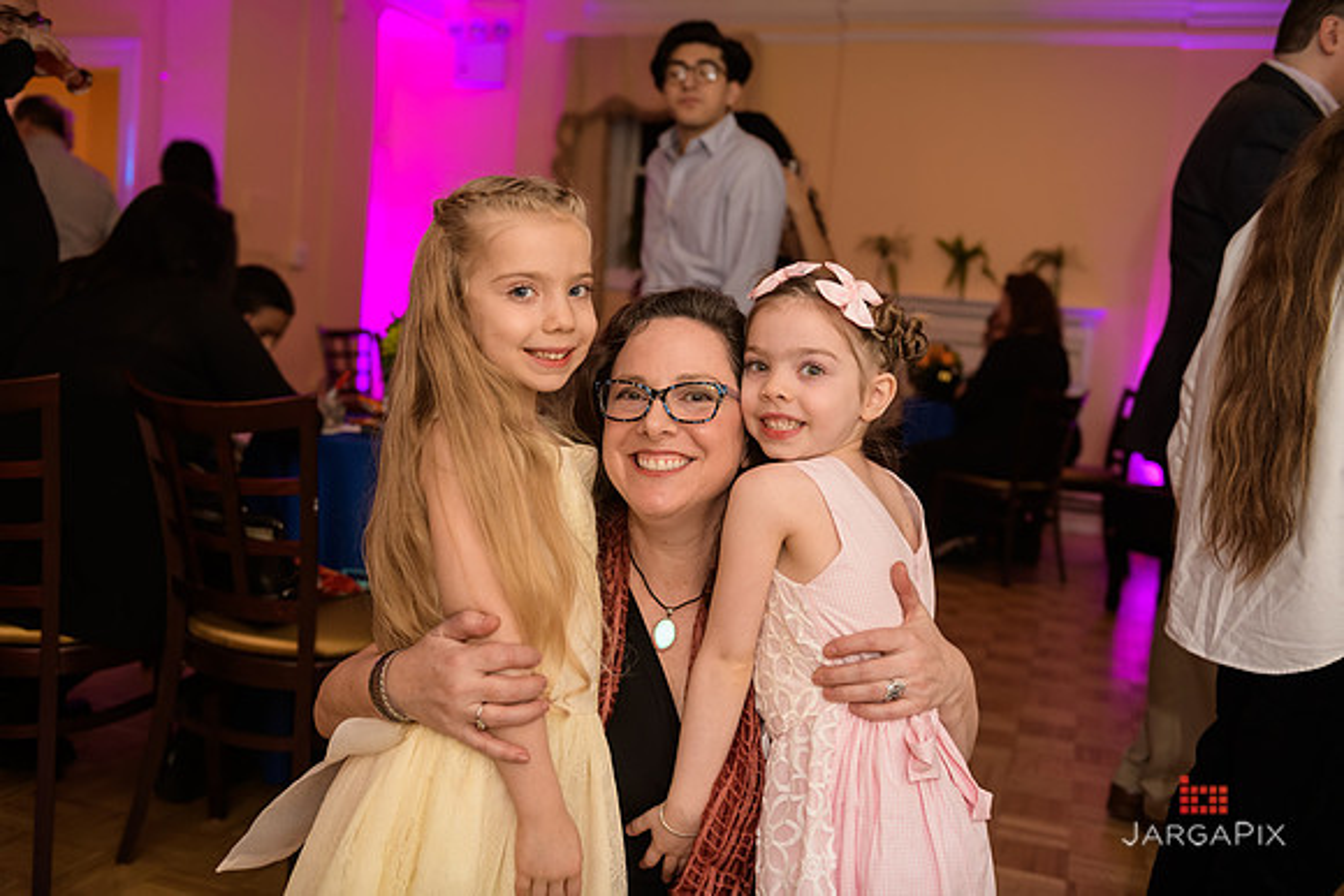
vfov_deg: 38.9
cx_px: 672
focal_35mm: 34
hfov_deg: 55.8
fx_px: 1270
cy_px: 448
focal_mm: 34
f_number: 3.2
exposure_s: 1/125
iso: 800
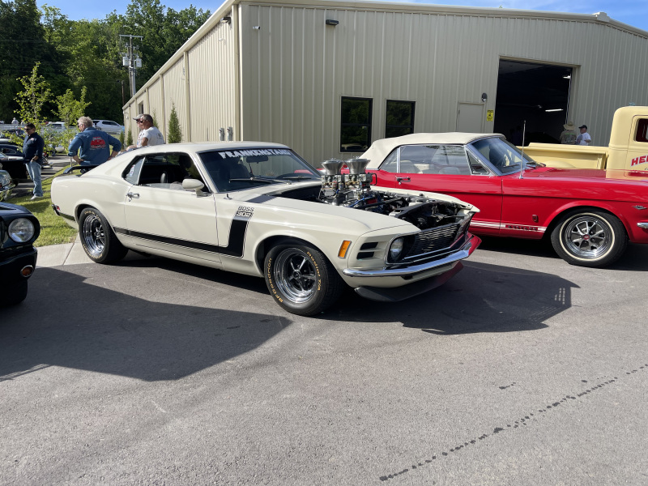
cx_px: 324
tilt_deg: -9.9
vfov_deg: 53.1
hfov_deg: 67.3
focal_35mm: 26
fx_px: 487
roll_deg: +0.0
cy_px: 243
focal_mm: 5.1
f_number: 1.6
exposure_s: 1/2597
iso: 32
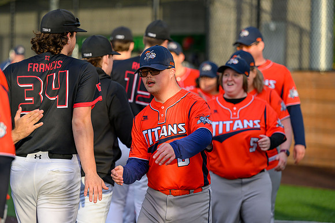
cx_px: 154
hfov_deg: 13.6
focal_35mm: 151
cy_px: 120
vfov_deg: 9.1
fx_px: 1406
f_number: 2.8
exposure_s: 1/2000
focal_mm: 130
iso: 450
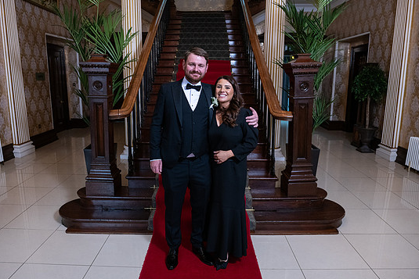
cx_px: 200
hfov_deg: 69.3
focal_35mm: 26
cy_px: 138
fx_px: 303
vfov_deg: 49.6
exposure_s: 1/160
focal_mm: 24
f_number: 5
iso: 1000
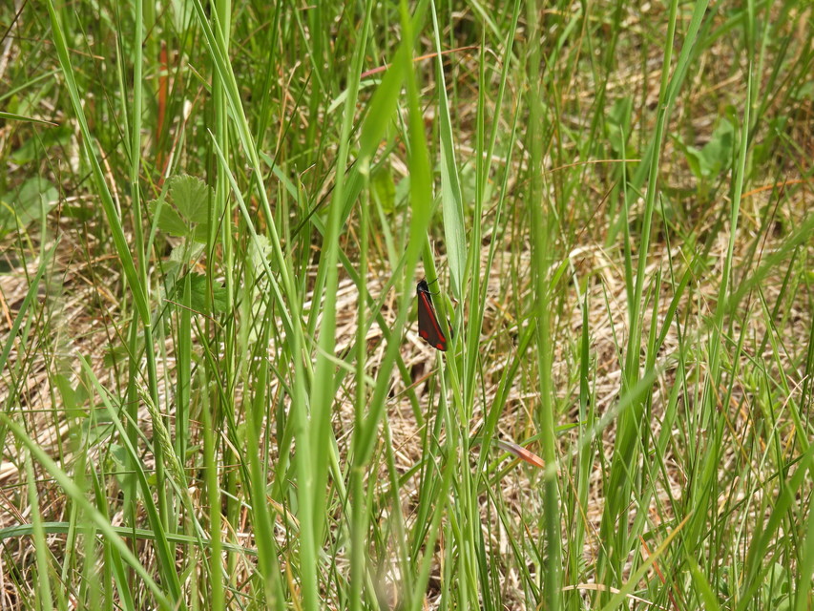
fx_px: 9407
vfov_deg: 3.7
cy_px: 306
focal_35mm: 400
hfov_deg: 5.0
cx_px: 407
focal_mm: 71.4
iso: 100
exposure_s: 1/320
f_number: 5.6
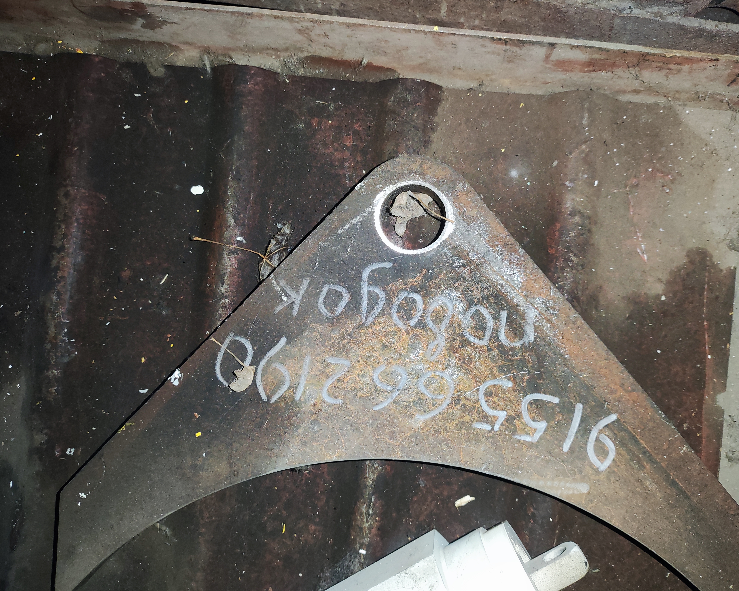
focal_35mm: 27
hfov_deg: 64.0
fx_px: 591
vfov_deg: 53.2
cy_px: 298
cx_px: 389
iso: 646
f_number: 1.79
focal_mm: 4.71
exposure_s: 1/33
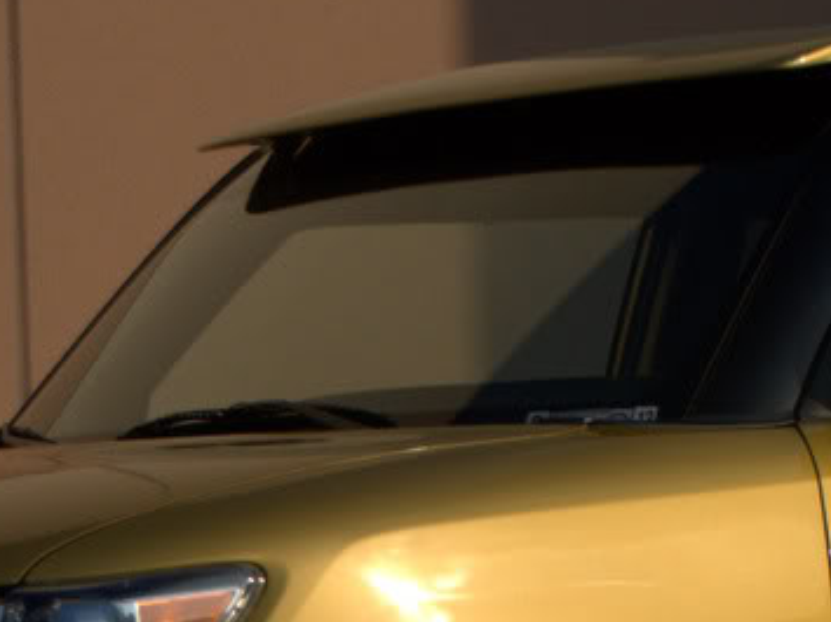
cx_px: 718
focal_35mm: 209
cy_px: 474
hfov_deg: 9.4
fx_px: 5014
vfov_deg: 7.1
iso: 100
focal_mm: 32
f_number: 4.8
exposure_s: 1/1250
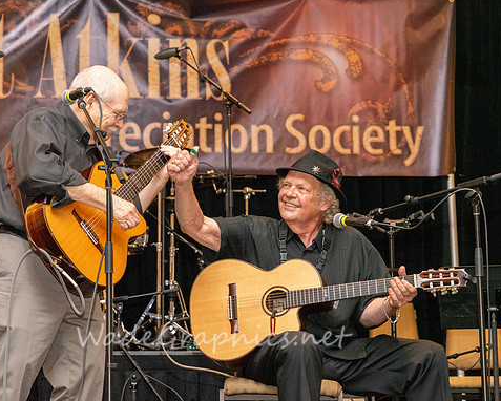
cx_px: 206
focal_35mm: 97
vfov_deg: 15.9
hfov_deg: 19.7
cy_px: 201
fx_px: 1439
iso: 6400
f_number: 6.3
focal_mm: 85
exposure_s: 1/200
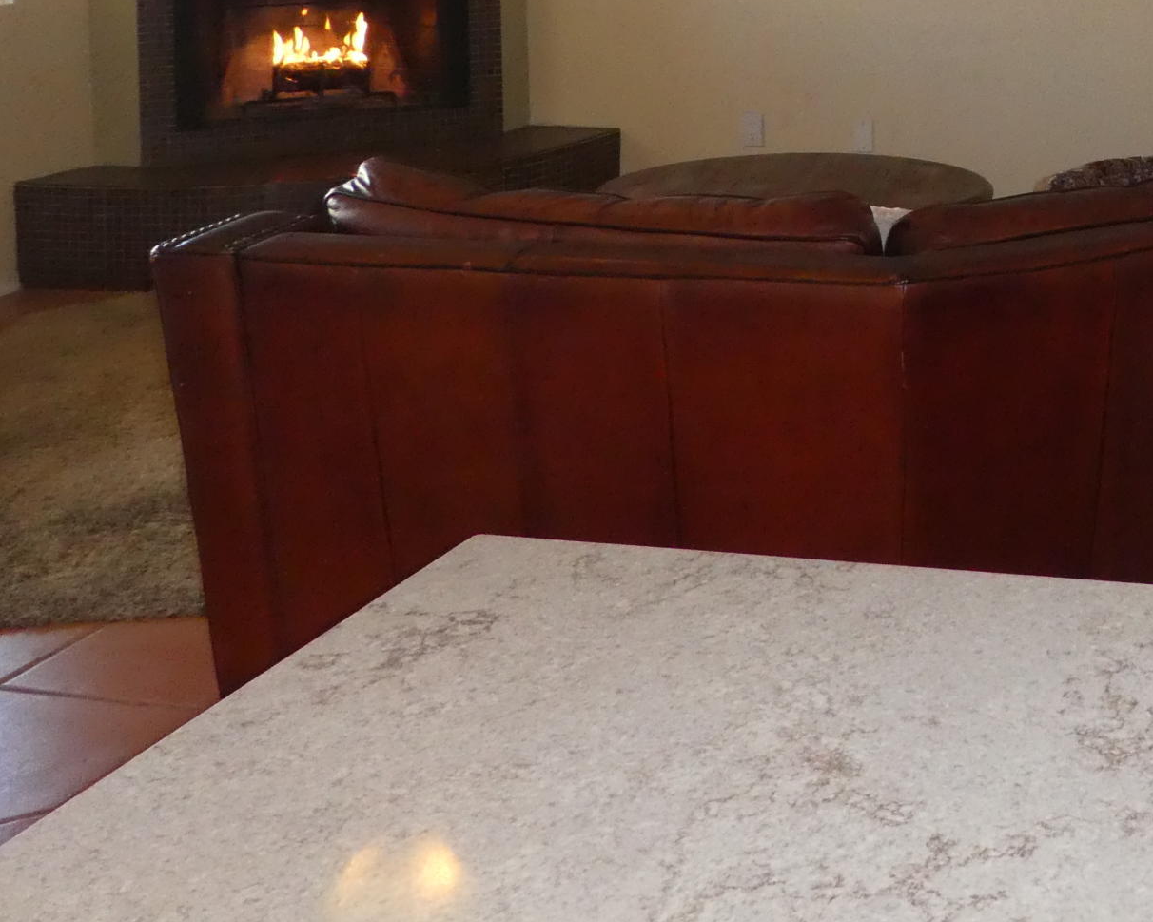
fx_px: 1979
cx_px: 1197
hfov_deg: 29.9
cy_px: -85
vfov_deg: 24.5
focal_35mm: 58
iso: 500
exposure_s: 1/60
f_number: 3.3
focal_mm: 4.3
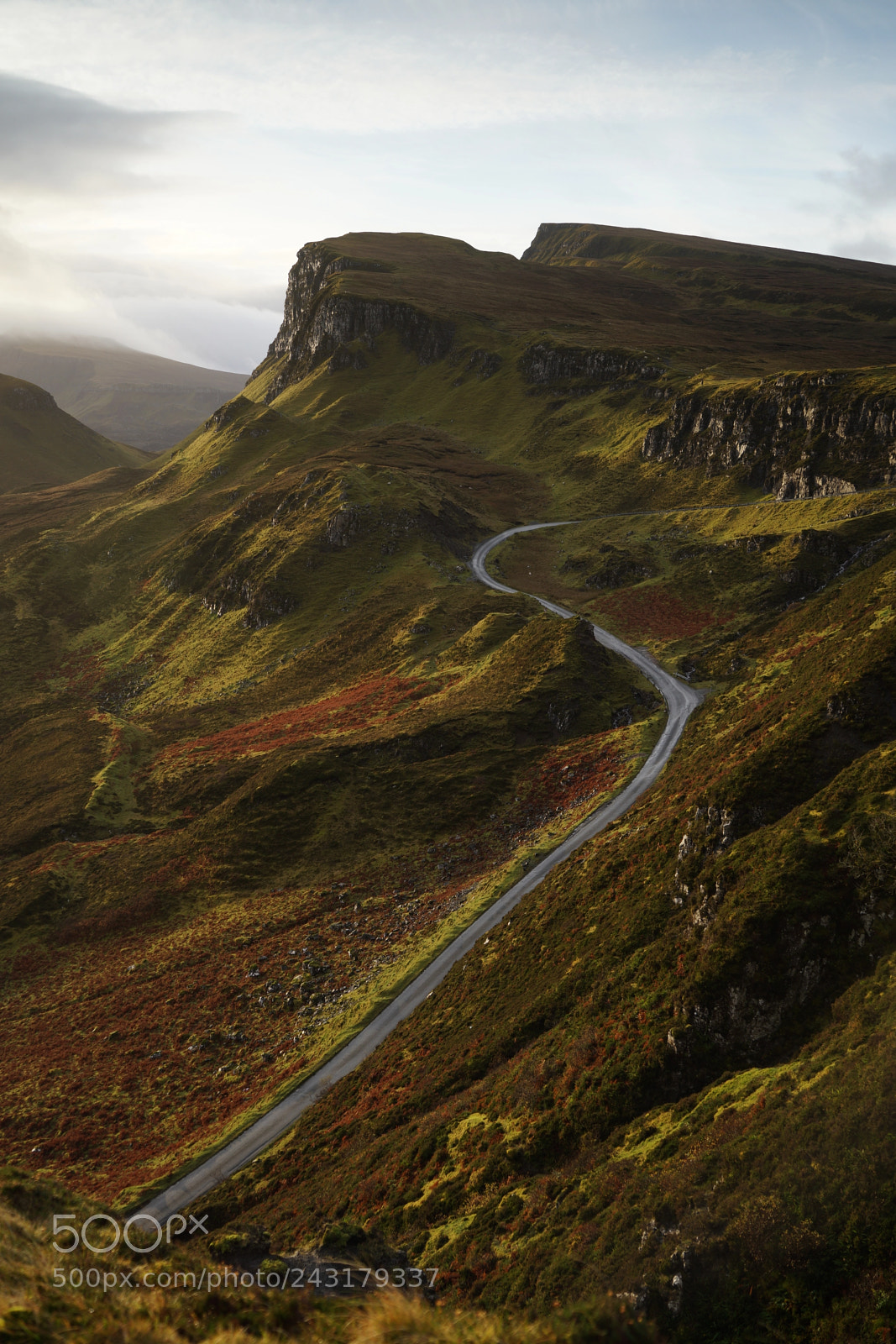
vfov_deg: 54.4
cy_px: 672
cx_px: 448
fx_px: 1306
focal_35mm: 35
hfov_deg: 37.9
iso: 100
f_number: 4
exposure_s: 1/125
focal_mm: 35
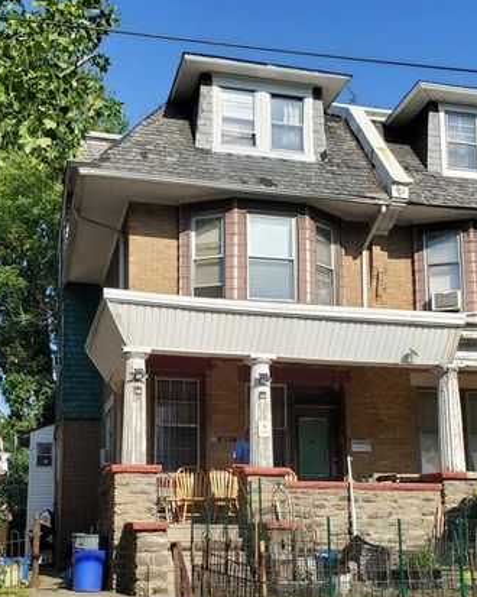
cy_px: 423
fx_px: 724
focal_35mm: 41
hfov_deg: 36.3
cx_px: 182
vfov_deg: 43.8
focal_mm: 4.3
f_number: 2.4
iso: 50
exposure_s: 1/1280
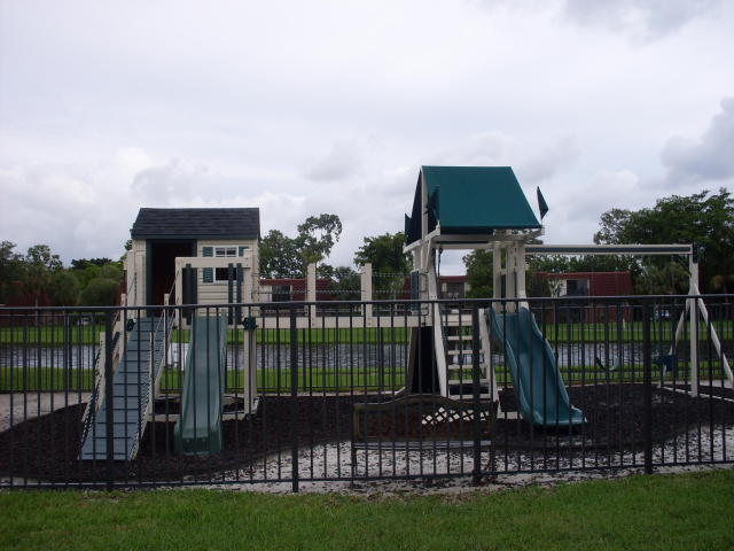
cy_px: 276
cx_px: 367
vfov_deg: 37.7
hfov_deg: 49.0
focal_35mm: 38
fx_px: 806
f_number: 8.4
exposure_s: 1/125
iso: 80
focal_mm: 6.3
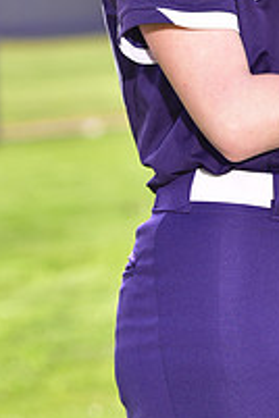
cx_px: 295
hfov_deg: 3.5
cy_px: -148
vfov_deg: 5.3
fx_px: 4522
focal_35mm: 389
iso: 100
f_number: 5
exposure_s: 1/250
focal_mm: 135
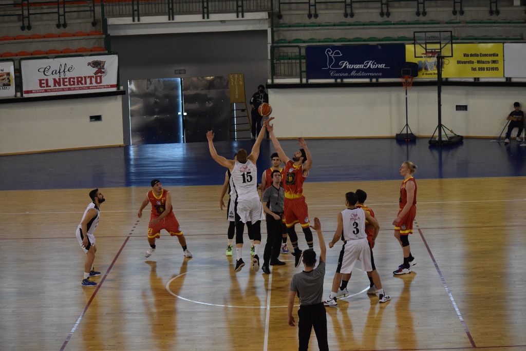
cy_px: 176
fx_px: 1360
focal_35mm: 93
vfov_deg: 14.7
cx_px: 263
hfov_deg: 21.9
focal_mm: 62
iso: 3200
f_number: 4
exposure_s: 1/500
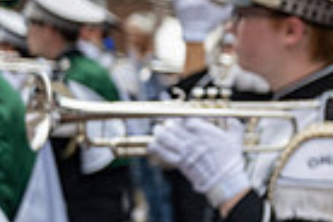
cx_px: 693
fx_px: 1748
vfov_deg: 7.2
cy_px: 18
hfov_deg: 10.0
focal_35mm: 189
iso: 640
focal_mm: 45
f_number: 4
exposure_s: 1/1600
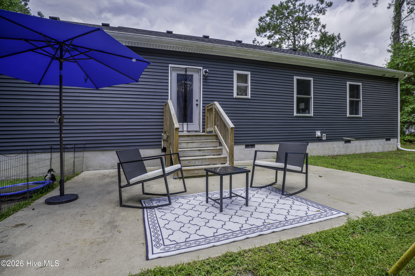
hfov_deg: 95.0
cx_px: 208
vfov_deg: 72.1
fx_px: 190
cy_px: 138
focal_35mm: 16
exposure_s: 1/15
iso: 100
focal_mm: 11
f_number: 6.3
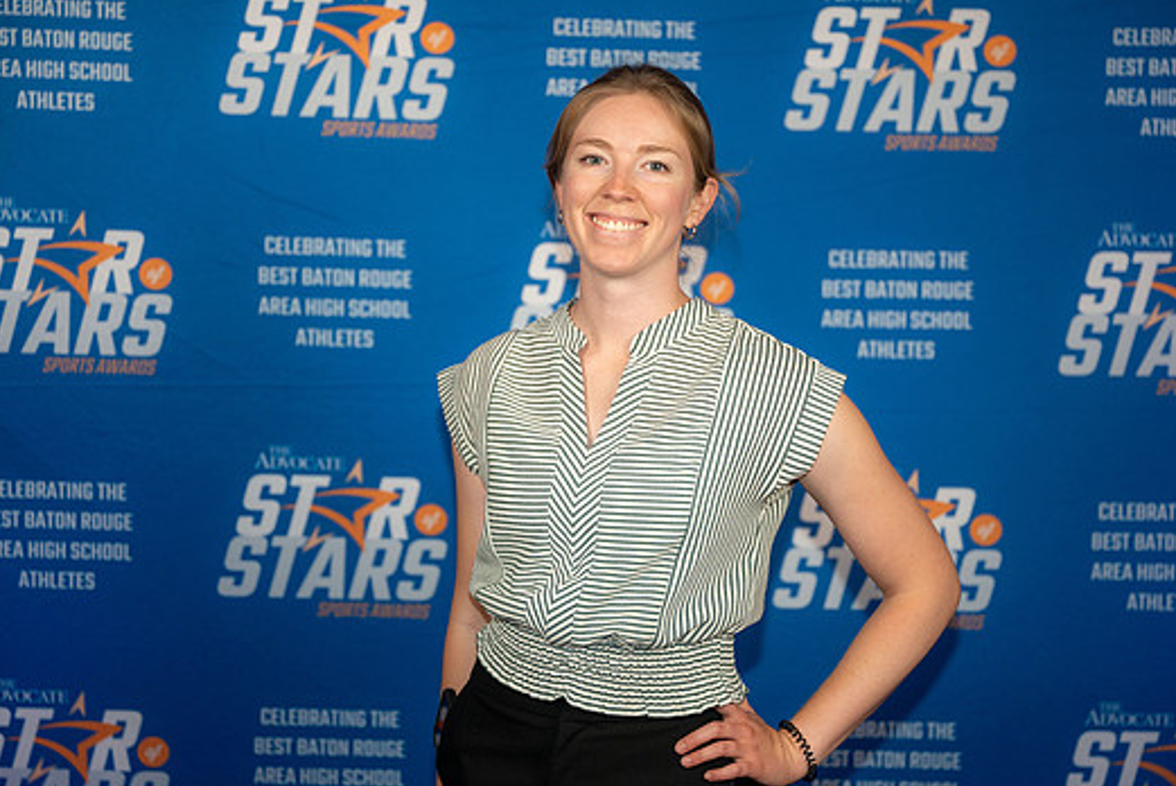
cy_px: 392
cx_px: 600
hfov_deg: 29.2
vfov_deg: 19.8
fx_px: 2255
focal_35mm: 69
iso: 400
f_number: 2.8
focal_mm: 62
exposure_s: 1/200
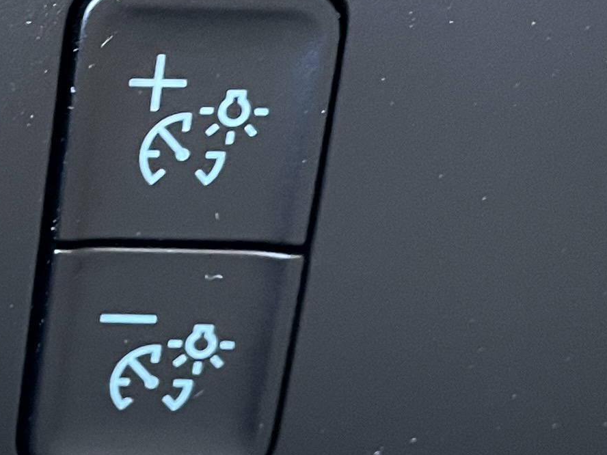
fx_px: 2069
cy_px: 467
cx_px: -327
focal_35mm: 118
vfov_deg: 12.4
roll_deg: -2.6
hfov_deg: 15.3
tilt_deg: -28.5
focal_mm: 4.2
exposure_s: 1/57
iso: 400
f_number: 1.6
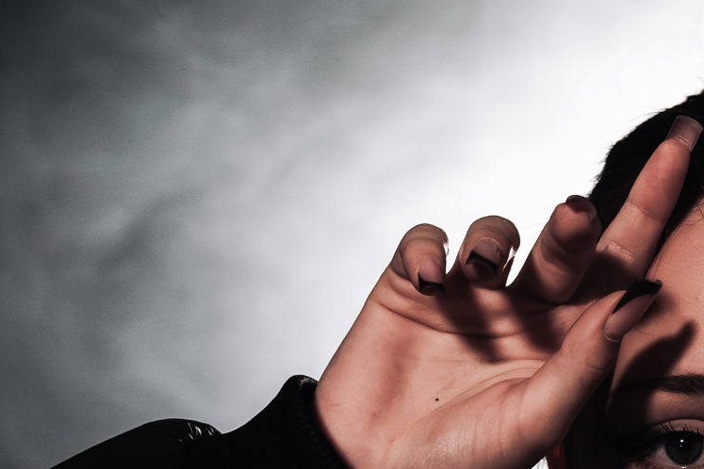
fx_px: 1877
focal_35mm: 96
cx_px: 734
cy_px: 574
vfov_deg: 13.8
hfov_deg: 20.4
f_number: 3.2
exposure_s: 1/160
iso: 2500
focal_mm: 28
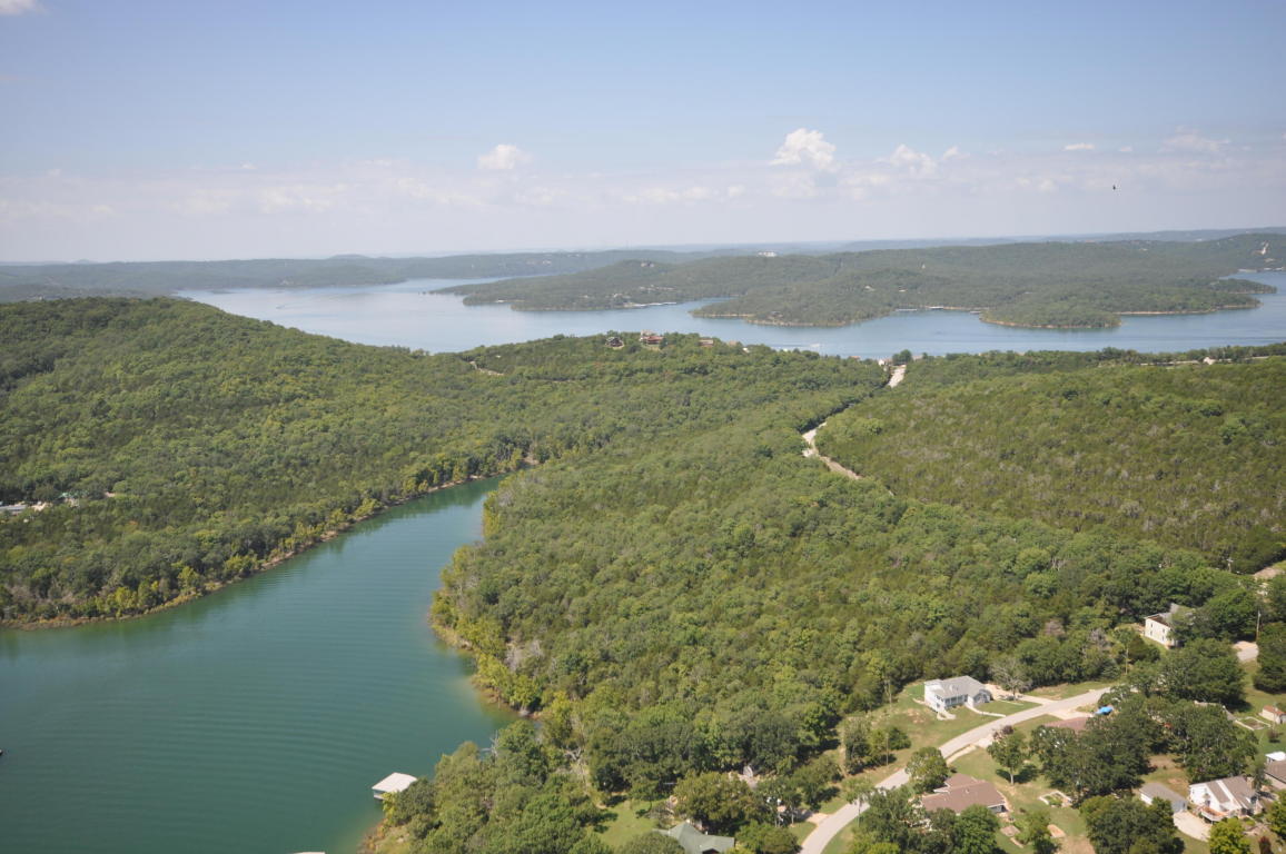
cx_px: 643
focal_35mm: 30
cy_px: 427
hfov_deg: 62.0
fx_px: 1070
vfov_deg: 43.5
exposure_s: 1/320
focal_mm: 20
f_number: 8
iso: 200
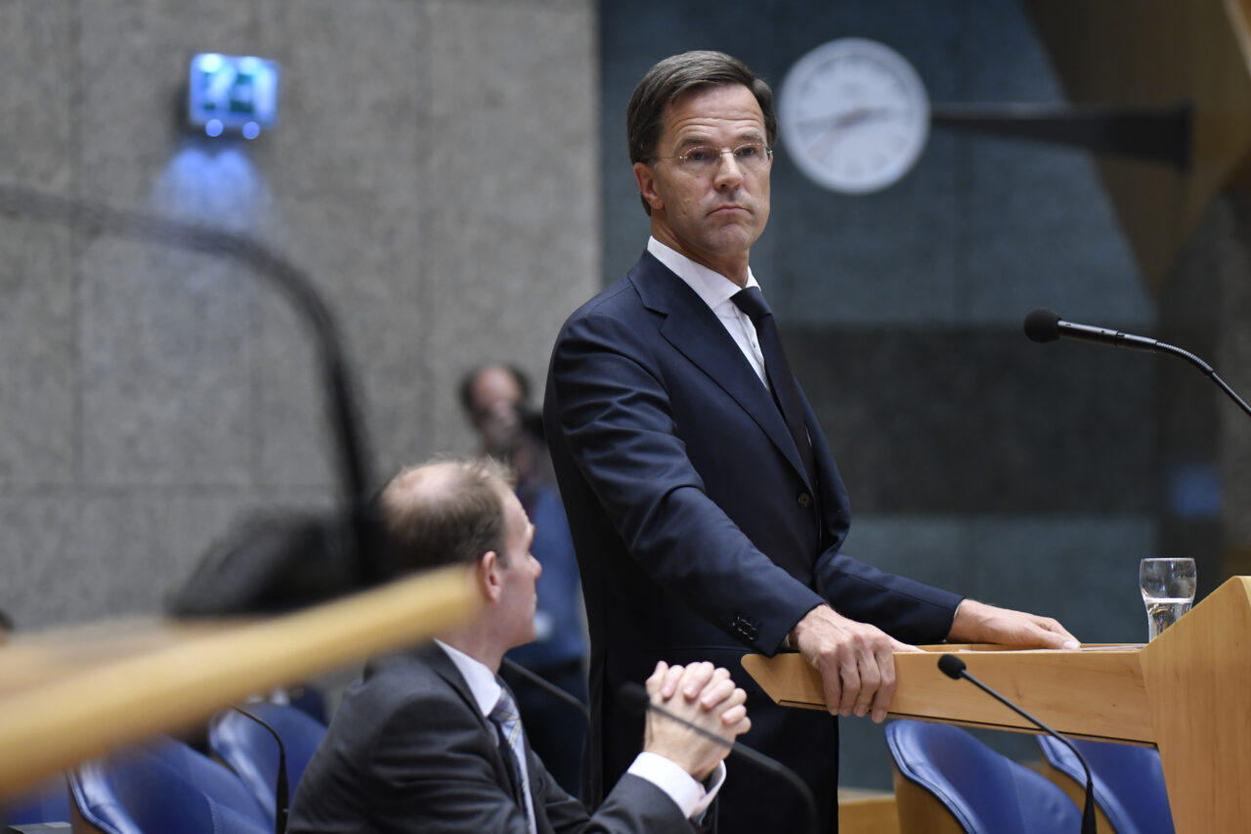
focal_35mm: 218
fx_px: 7557
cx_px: 626
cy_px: 417
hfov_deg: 9.5
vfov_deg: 6.3
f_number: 3.2
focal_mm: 145
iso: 1600
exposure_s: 1/250
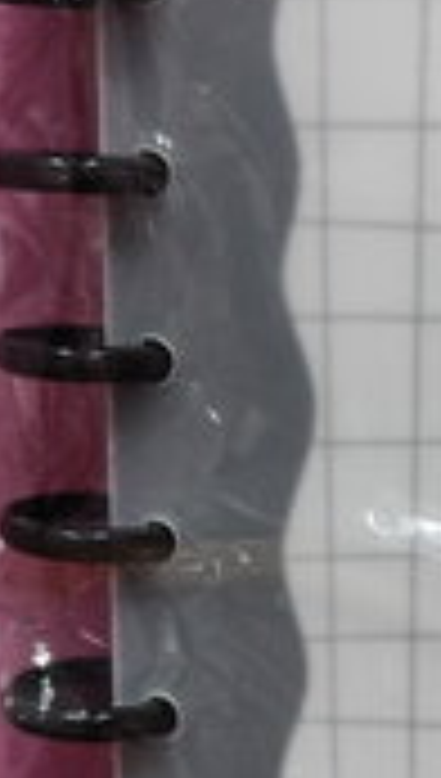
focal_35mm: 77
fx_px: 1592
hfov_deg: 14.7
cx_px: 662
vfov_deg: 27.3
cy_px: 519
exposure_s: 1/100
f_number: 1.65
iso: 1000
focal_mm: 6.19
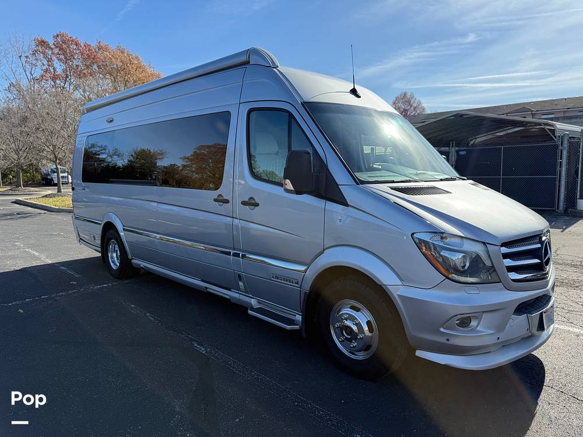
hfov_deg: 71.6
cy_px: 218
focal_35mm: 24
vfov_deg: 56.8
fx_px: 404
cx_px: 292
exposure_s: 1/3425
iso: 80
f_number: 1.78
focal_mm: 6.76
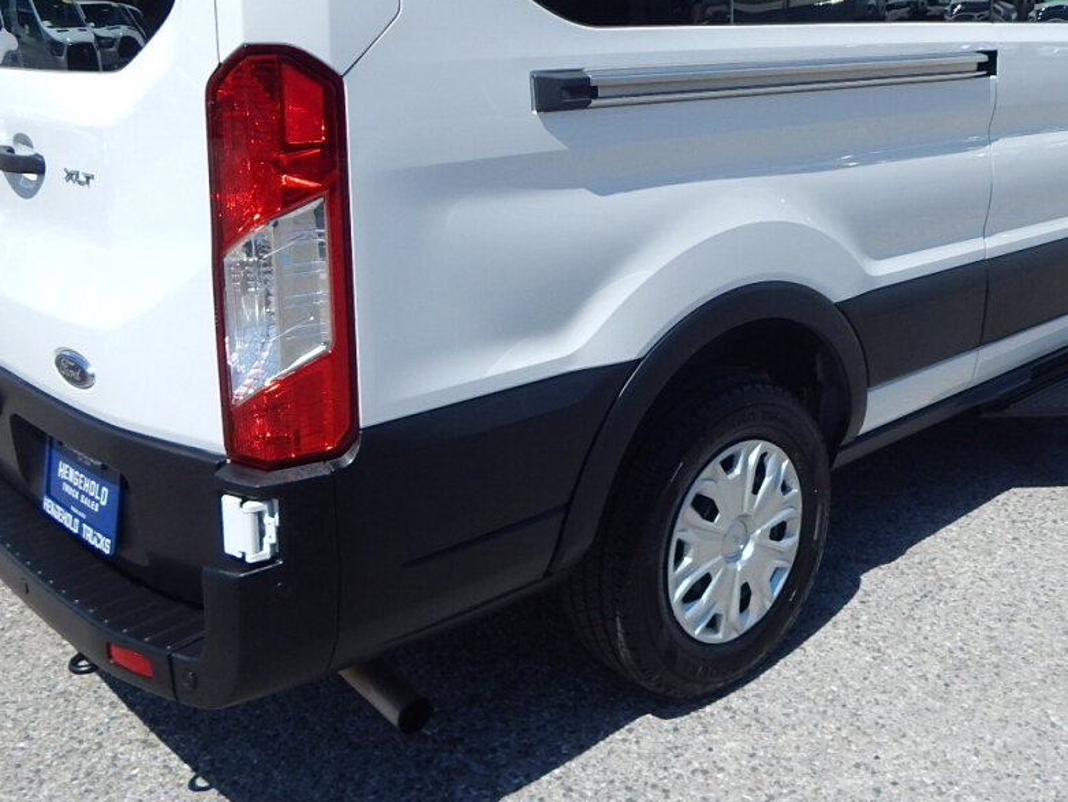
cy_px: 212
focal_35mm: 36
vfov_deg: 38.8
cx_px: 635
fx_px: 1111
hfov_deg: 51.0
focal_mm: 4
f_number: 6
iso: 125
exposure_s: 1/800
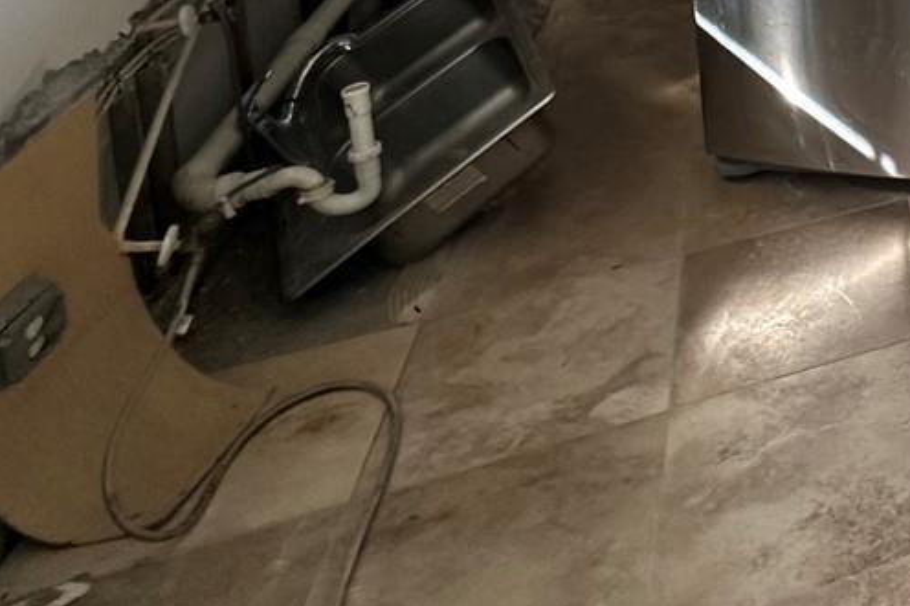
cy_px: -400
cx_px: 1202
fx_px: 1187
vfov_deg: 21.6
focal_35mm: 47
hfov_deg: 31.5
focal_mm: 2.22
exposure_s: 1/99
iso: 250
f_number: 2.2
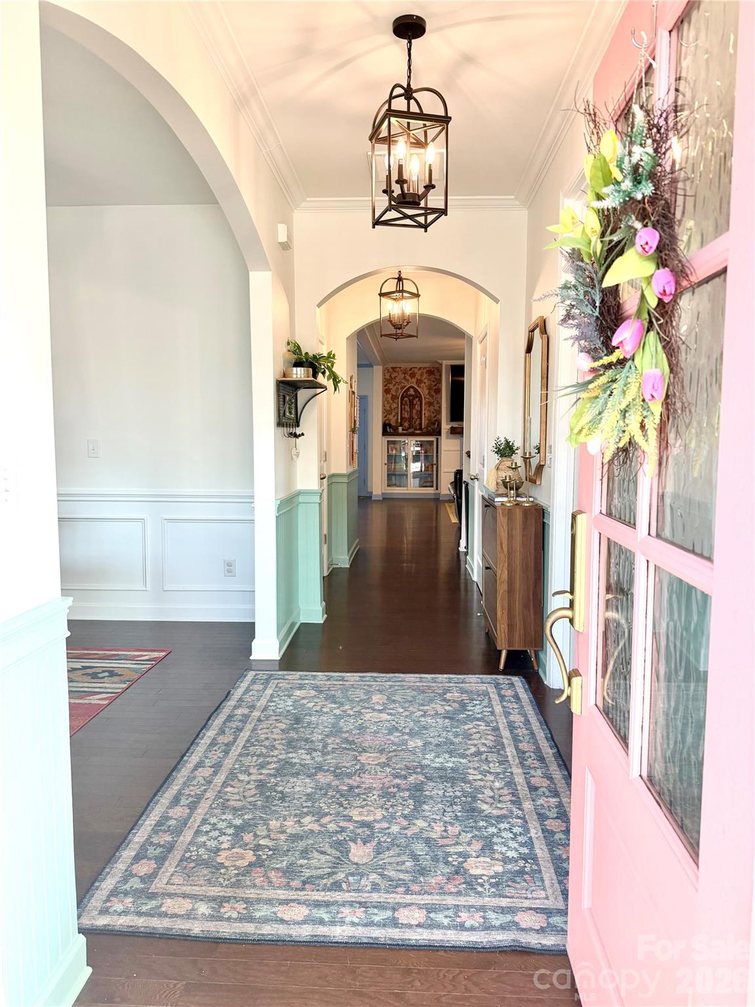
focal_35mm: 24
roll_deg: -0.4
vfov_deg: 71.6
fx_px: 698
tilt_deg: -5.1
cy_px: 504
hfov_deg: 56.8
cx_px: 378
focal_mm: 6.76
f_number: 1.78
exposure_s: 1/121
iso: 160
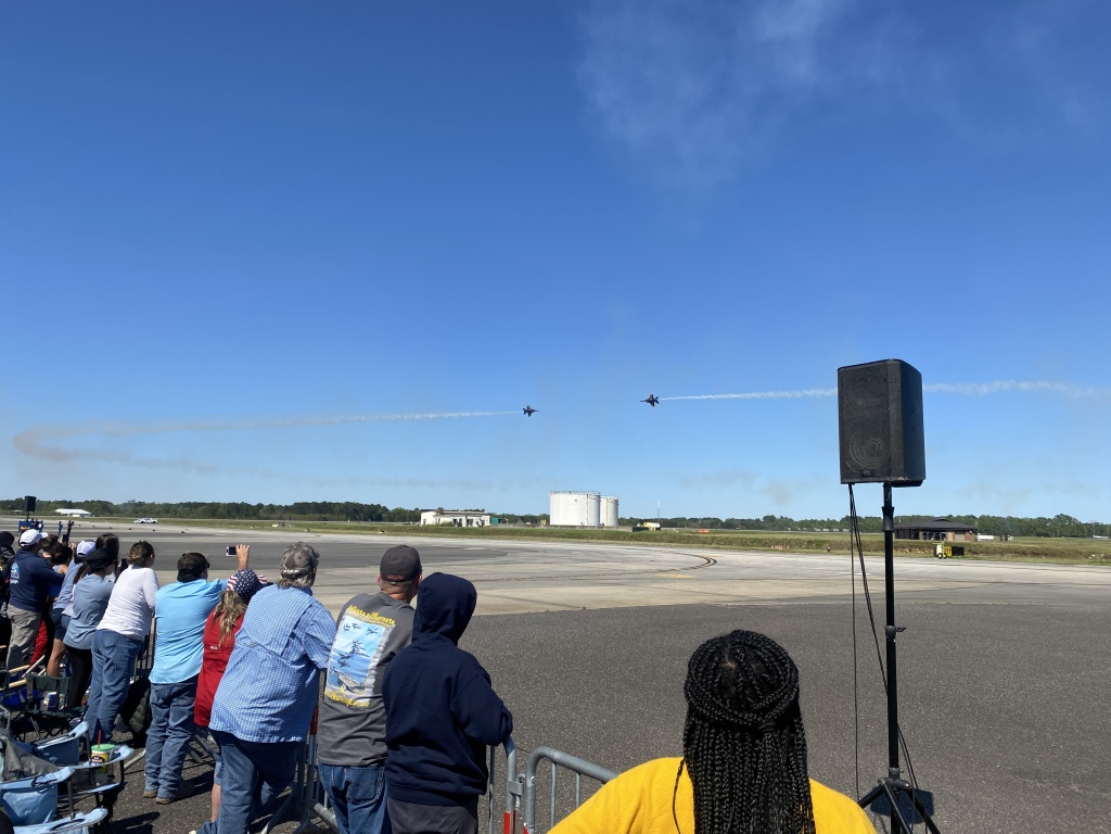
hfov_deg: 67.3
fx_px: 834
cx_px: 556
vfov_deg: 53.1
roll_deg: -1.0
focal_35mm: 26
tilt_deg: +4.9
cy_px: 417
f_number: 1.8
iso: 32
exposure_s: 1/3731
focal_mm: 4.25
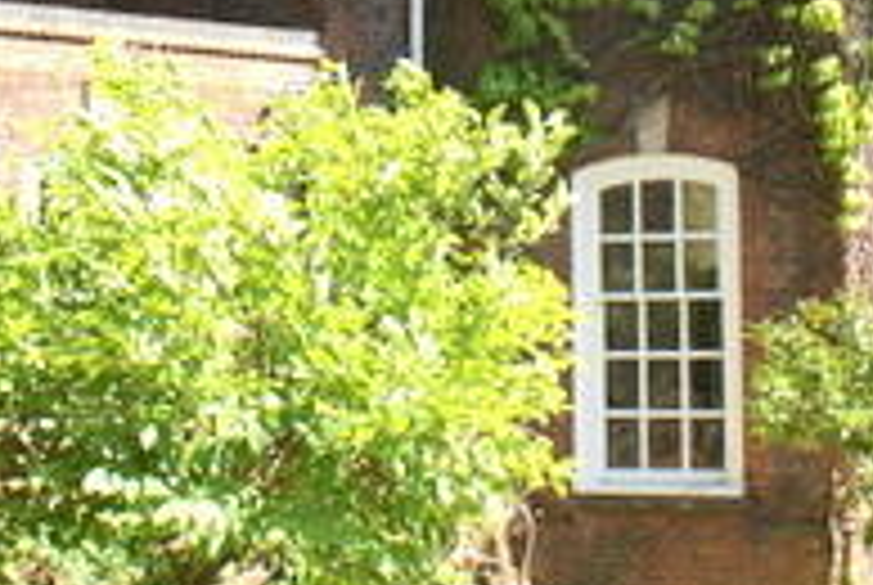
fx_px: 2404
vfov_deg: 13.8
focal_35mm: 99
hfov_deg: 20.6
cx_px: 482
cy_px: 65
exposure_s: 1/80
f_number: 9
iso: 100
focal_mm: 20
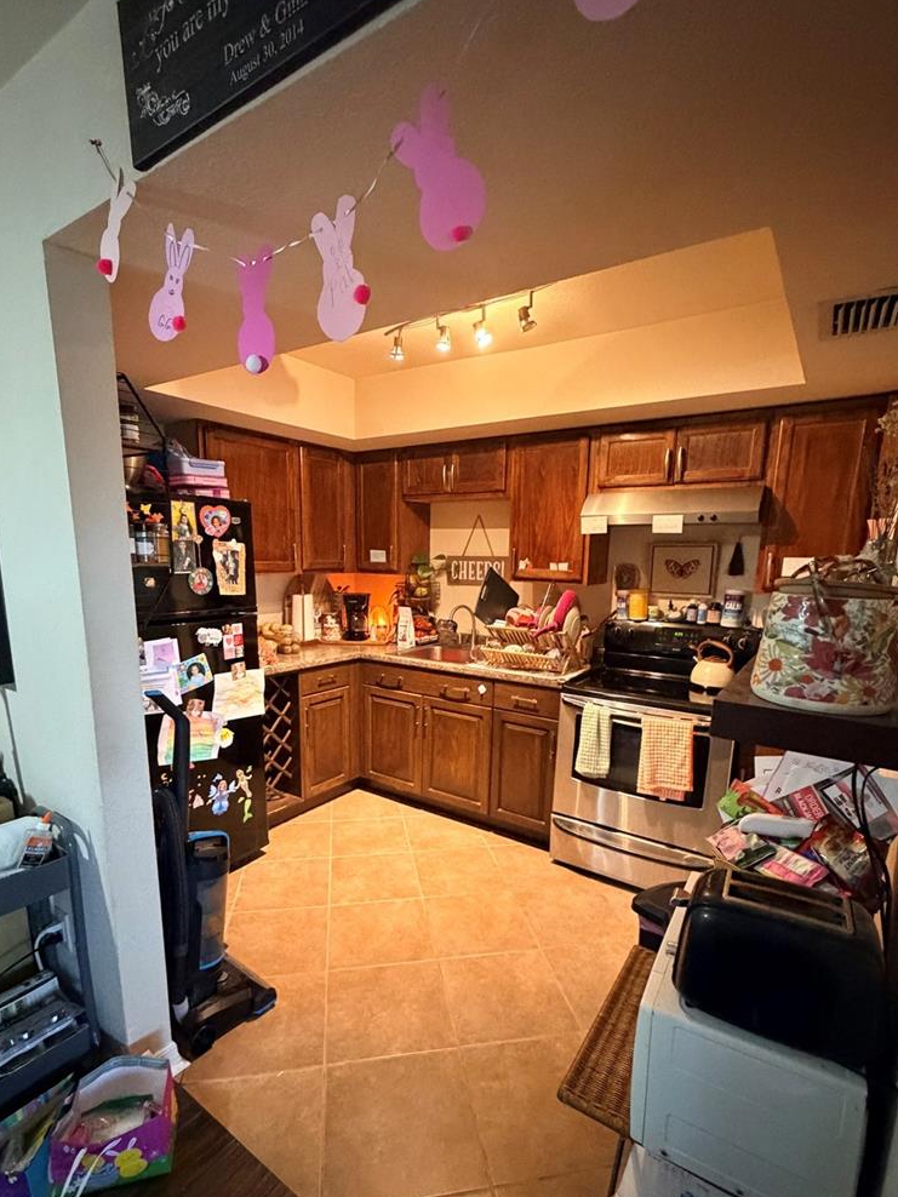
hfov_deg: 74.7
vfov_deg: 90.6
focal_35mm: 17
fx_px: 588
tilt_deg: -11.6
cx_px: 442
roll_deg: -0.6
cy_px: 671
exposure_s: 1/40
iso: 1250
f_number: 2.2
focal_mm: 2.22
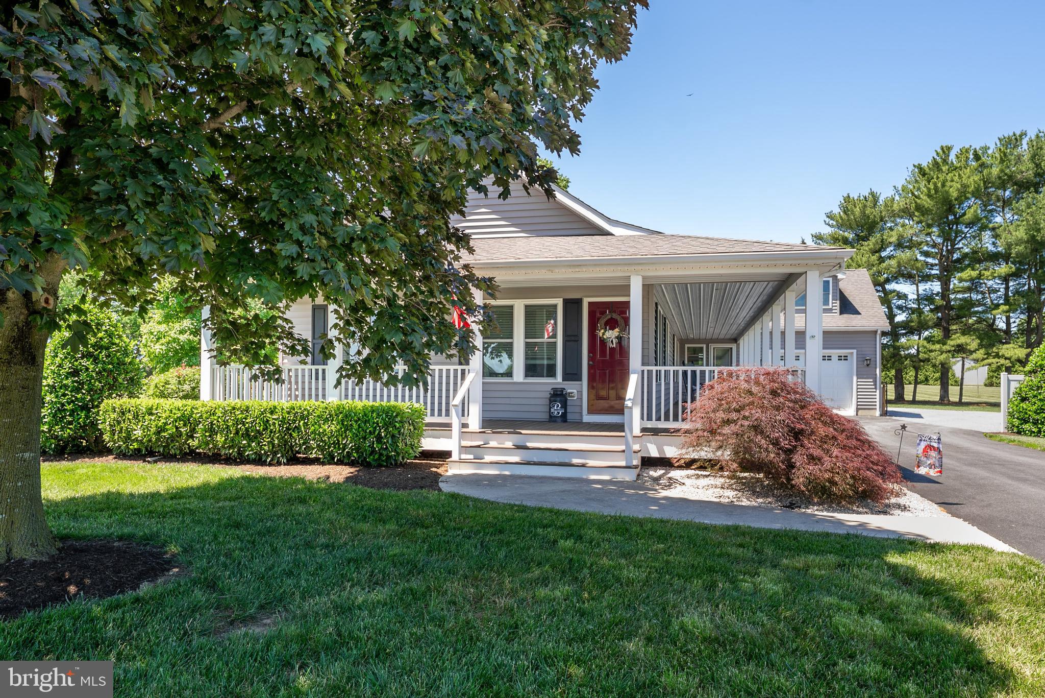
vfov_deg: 68.0
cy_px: 349
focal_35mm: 18
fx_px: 517
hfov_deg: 90.6
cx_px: 522
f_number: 5.6
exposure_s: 1/100
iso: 80
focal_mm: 17.8
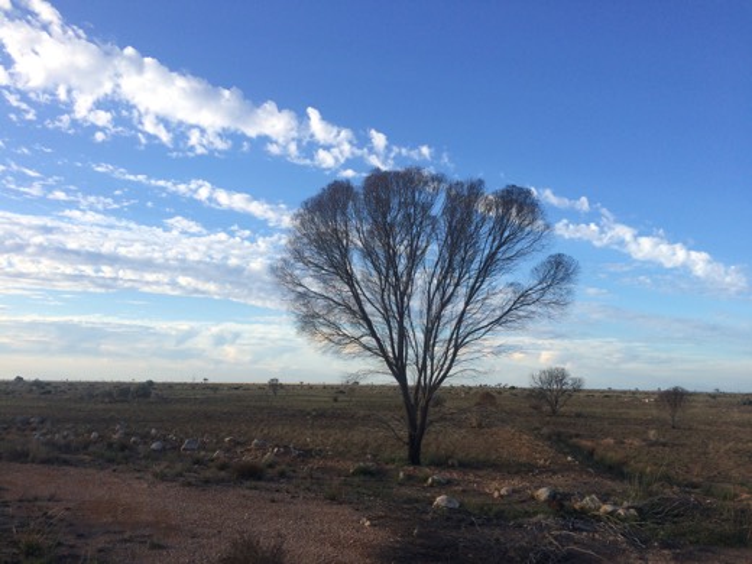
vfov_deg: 48.2
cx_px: 376
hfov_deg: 61.7
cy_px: 282
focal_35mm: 29
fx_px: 630
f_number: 2.2
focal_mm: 4.15
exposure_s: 1/1244
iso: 32
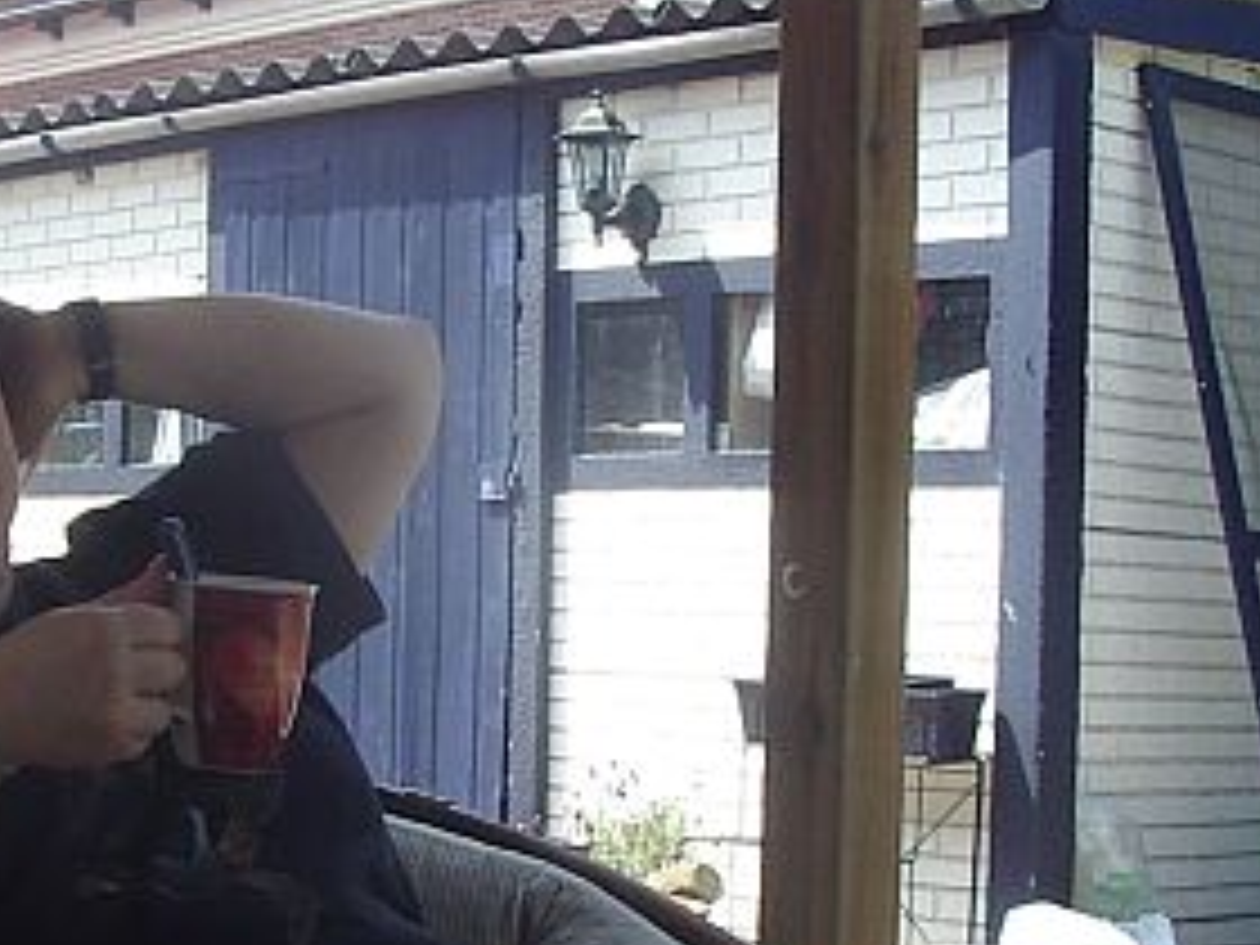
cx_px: 324
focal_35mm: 87
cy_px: 724
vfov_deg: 16.9
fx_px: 3167
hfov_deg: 22.3
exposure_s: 1/100
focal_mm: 5.8
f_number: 4.8
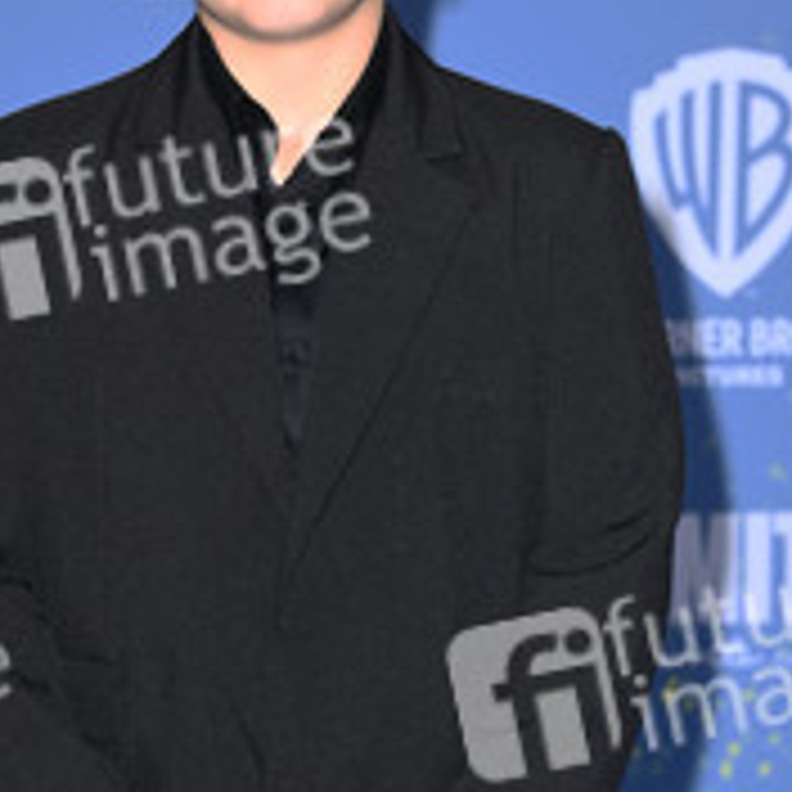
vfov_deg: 8.1
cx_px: 270
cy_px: 450
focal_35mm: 216
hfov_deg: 8.1
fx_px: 5591
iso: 1250
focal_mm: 112
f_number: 5.6
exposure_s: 1/250
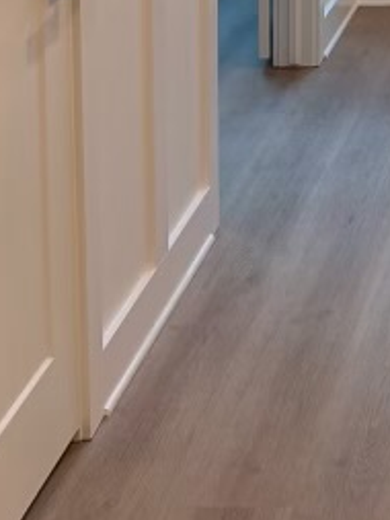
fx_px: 1456
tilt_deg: -4.8
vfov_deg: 17.9
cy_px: -282
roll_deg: -0.2
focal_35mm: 97
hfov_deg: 14.0
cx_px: 647
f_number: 1.78
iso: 125
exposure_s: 1/168
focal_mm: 6.76
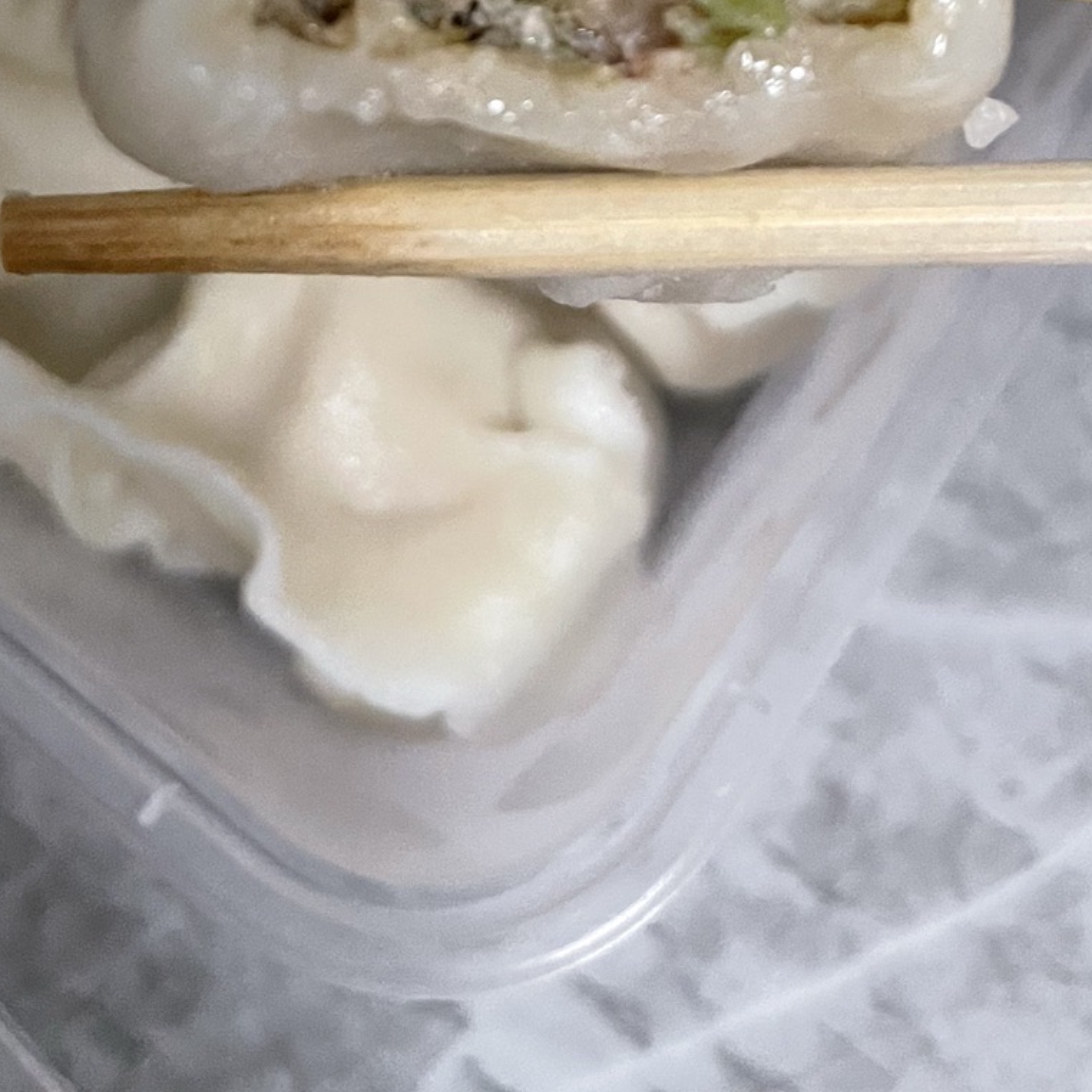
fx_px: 2070
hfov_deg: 29.5
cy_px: -287
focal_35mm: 58
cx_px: 456
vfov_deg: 25.8
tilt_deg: -61.6
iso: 500
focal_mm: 5.1
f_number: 1.6
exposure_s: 1/60
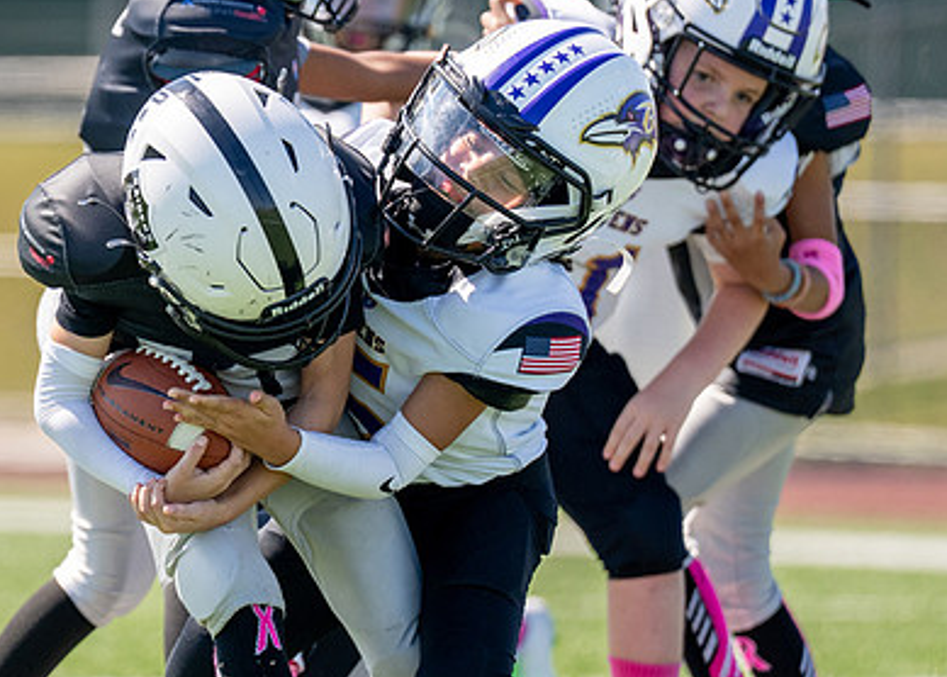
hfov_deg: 4.0
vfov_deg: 2.9
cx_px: 54
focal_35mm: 503
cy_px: 261
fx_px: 13531
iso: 200
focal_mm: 200
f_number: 2.8
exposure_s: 1/3200
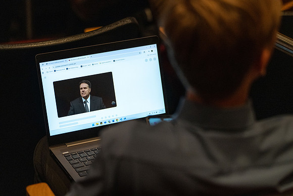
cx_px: 146
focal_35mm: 105
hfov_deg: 19.5
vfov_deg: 13.0
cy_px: 98
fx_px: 855
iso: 4000
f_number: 2.8
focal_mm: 105
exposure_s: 1/400
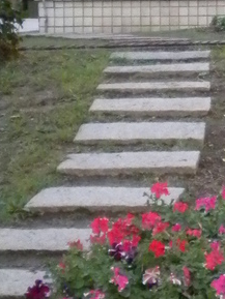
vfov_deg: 11.5
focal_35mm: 170
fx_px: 1472
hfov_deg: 8.3
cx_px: 462
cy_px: 3
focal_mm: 7.4
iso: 400
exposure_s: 1/57.8
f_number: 3.5
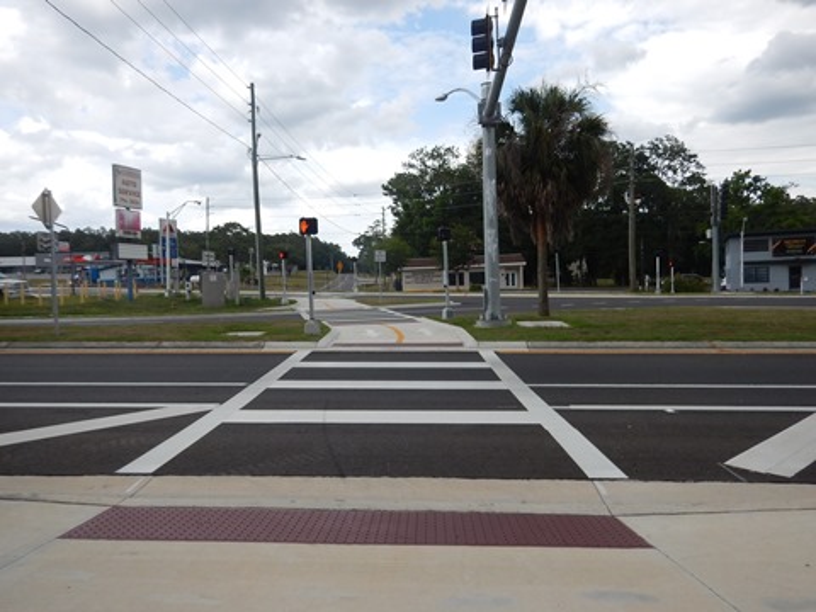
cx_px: 408
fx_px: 566
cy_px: 306
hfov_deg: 71.6
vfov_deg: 56.8
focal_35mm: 24
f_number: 2.8
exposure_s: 1/1250
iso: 125
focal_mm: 4.3
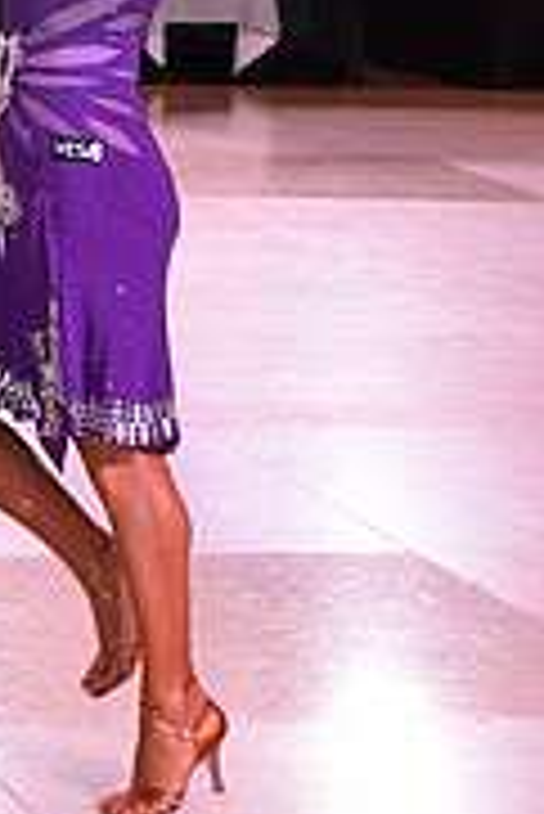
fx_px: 4208
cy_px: -112
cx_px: -308
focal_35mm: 186
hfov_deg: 7.3
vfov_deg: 10.9
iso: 2500
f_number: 6.3
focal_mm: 58
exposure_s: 1/320
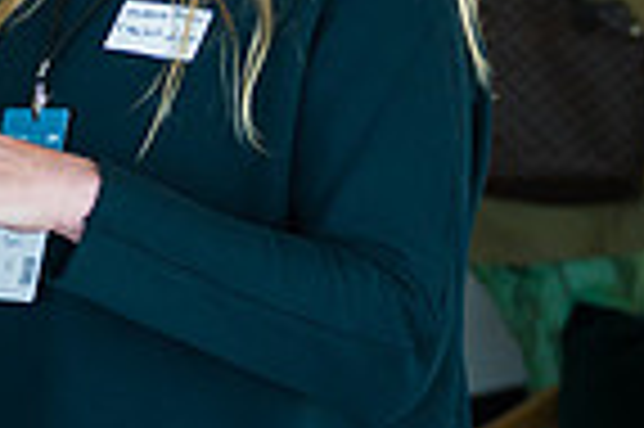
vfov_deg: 6.8
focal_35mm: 202
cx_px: -333
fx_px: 3609
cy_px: 36
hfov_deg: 9.9
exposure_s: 1/400
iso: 1000
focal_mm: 48
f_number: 3.2
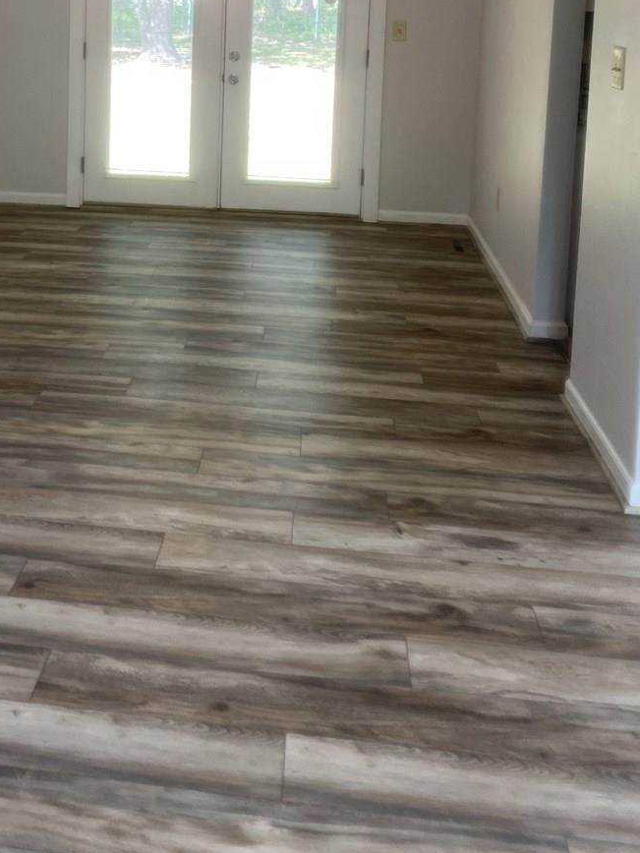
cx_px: 152
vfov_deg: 39.3
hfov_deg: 30.9
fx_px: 1134
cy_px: 148
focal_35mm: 46
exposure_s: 1/120
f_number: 1.8
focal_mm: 4.2
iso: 64
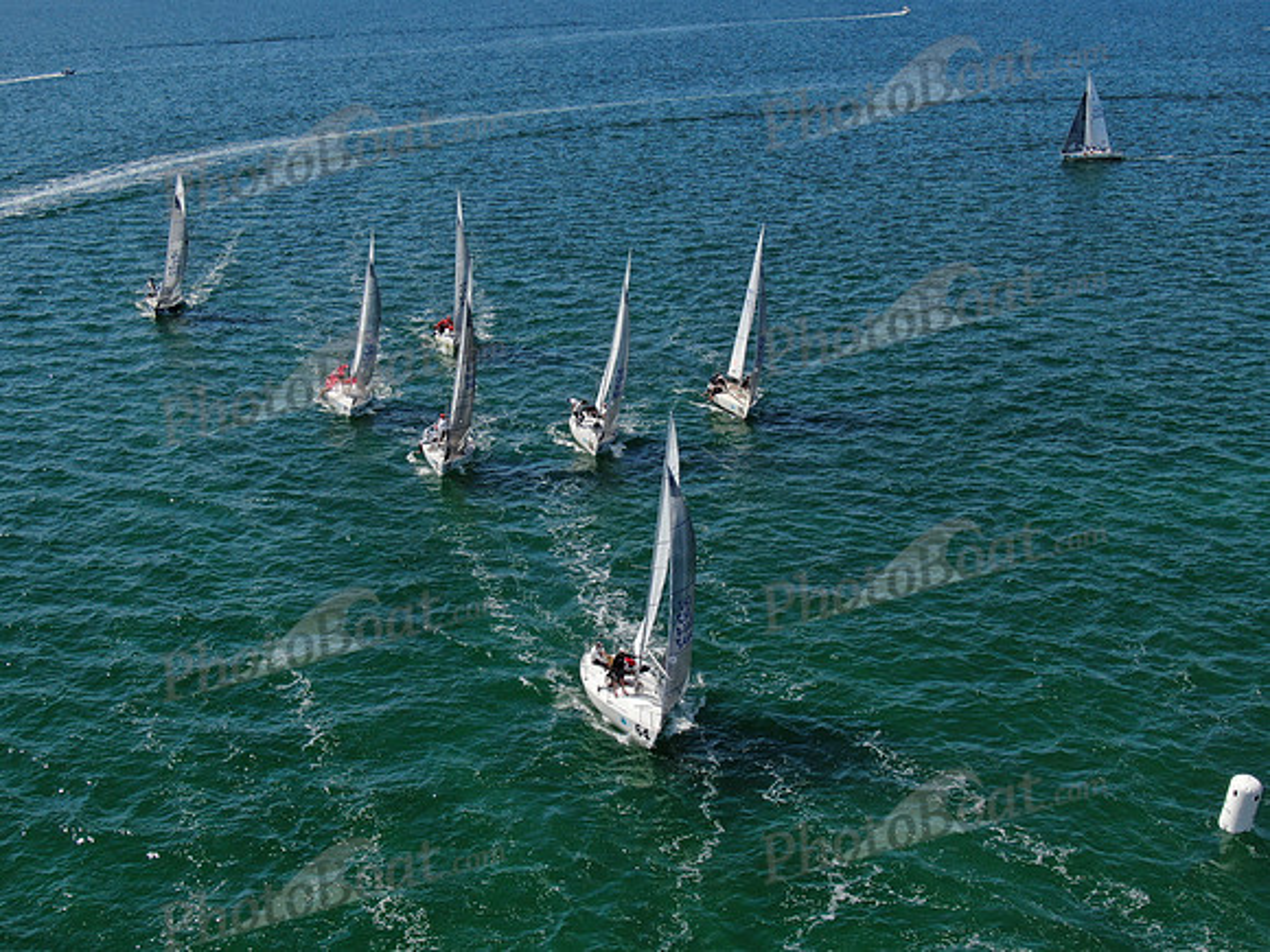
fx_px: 1724
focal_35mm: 47
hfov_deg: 40.4
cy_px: 476
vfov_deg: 30.9
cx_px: 635
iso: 100
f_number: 3.8
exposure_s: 1/1000
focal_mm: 8.42
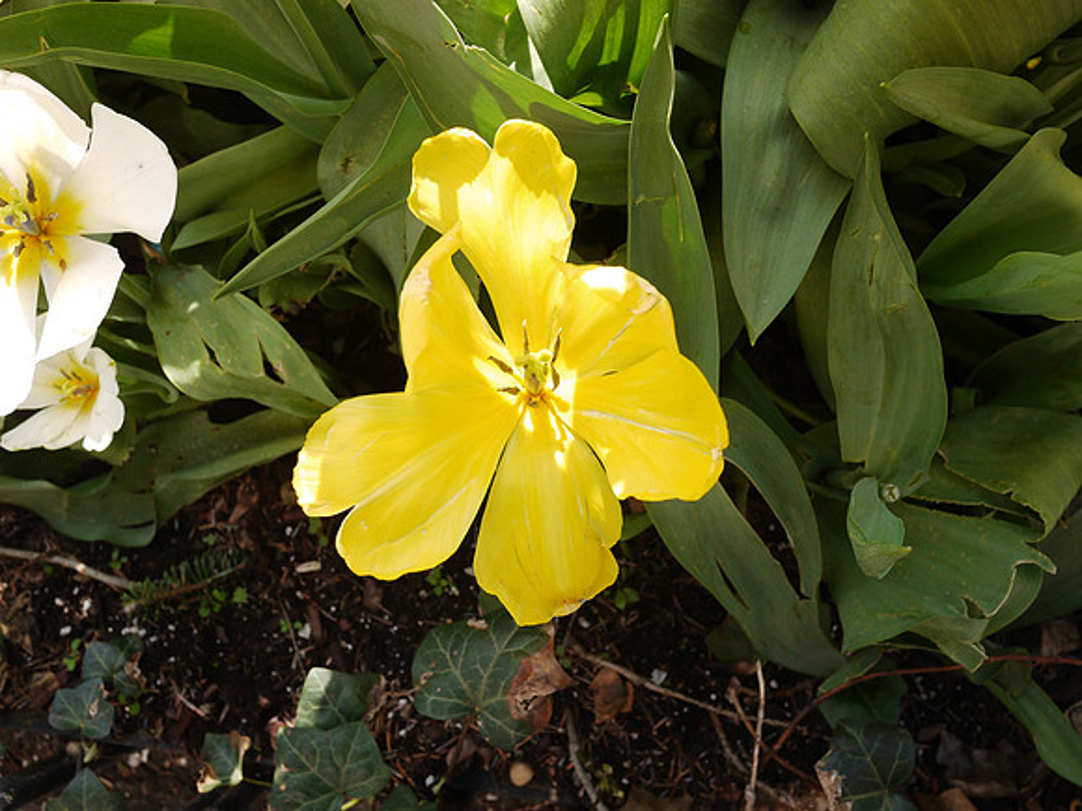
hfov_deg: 46.8
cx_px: 541
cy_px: 406
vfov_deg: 36.0
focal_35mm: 40
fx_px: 1250
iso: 100
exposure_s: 1/125
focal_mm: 20
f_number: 5.6
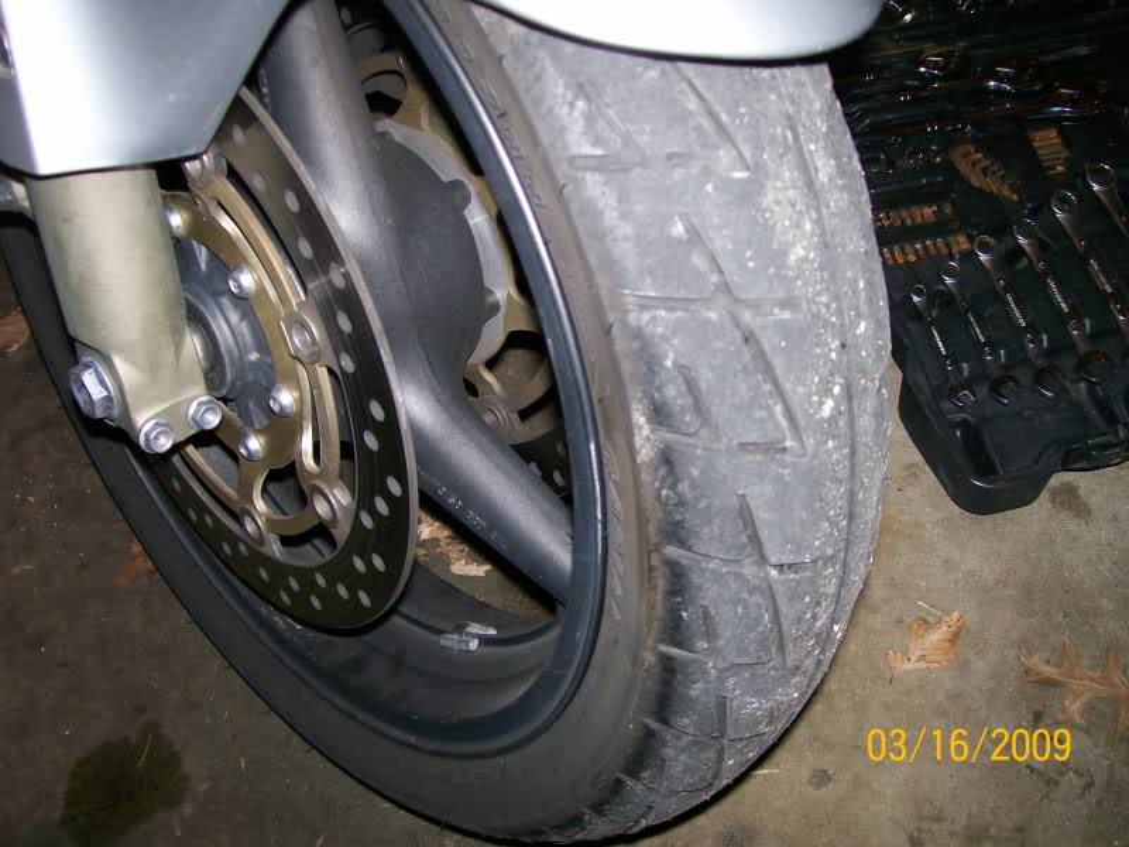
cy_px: 424
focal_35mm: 36
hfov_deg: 51.4
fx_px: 1174
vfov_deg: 39.7
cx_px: 564
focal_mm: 6
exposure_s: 1/64
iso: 140
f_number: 2.7
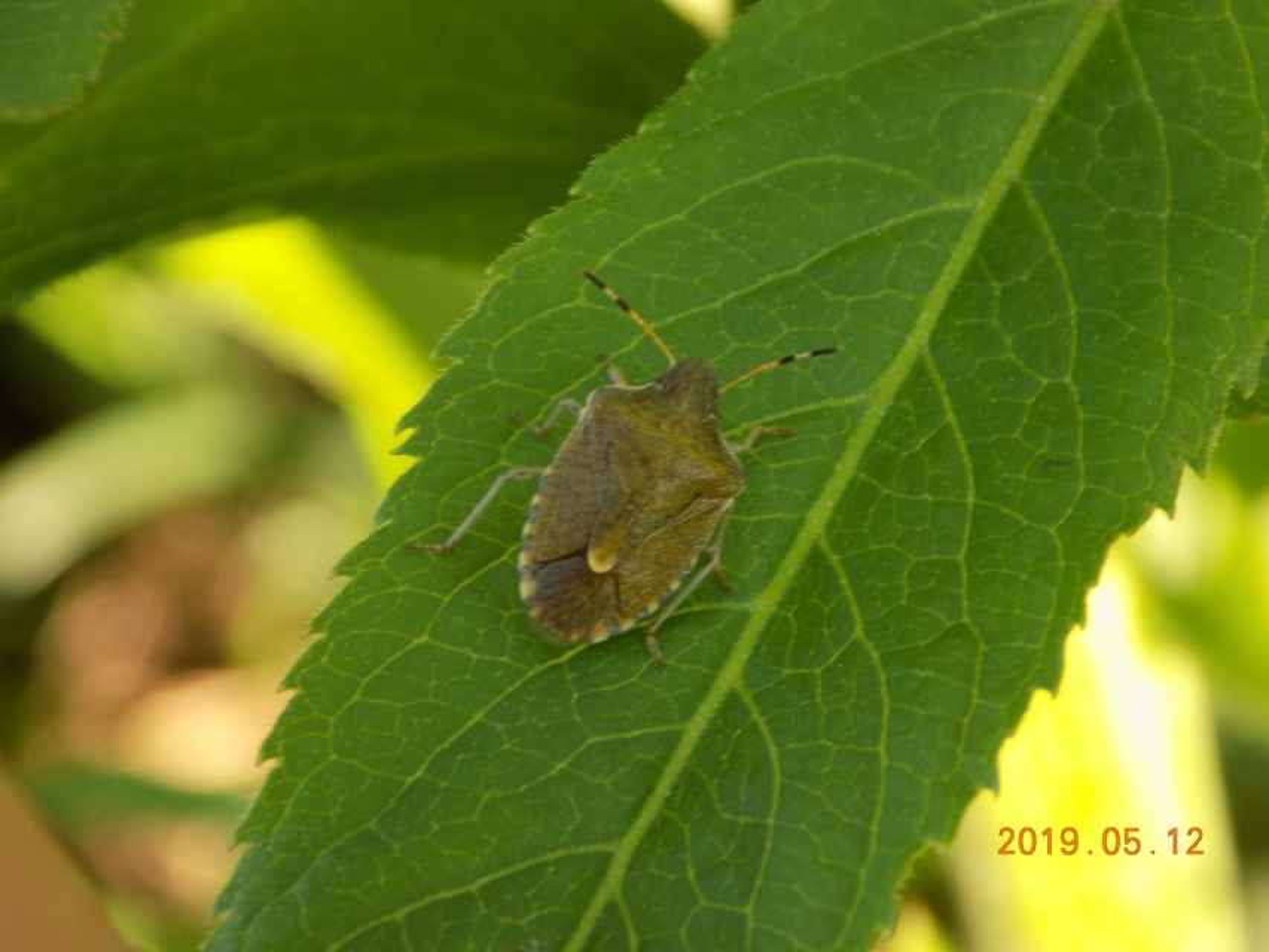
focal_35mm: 154
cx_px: 634
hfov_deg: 12.8
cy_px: 476
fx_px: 5646
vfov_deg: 9.6
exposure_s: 1/40
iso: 80
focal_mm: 27.3
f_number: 5.2
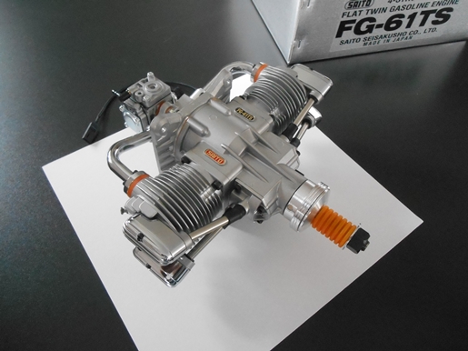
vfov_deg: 53.0
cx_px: 234
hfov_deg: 67.3
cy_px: 176
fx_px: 351
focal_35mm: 26
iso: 800
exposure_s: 1/60
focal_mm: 4.7
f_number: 3.4
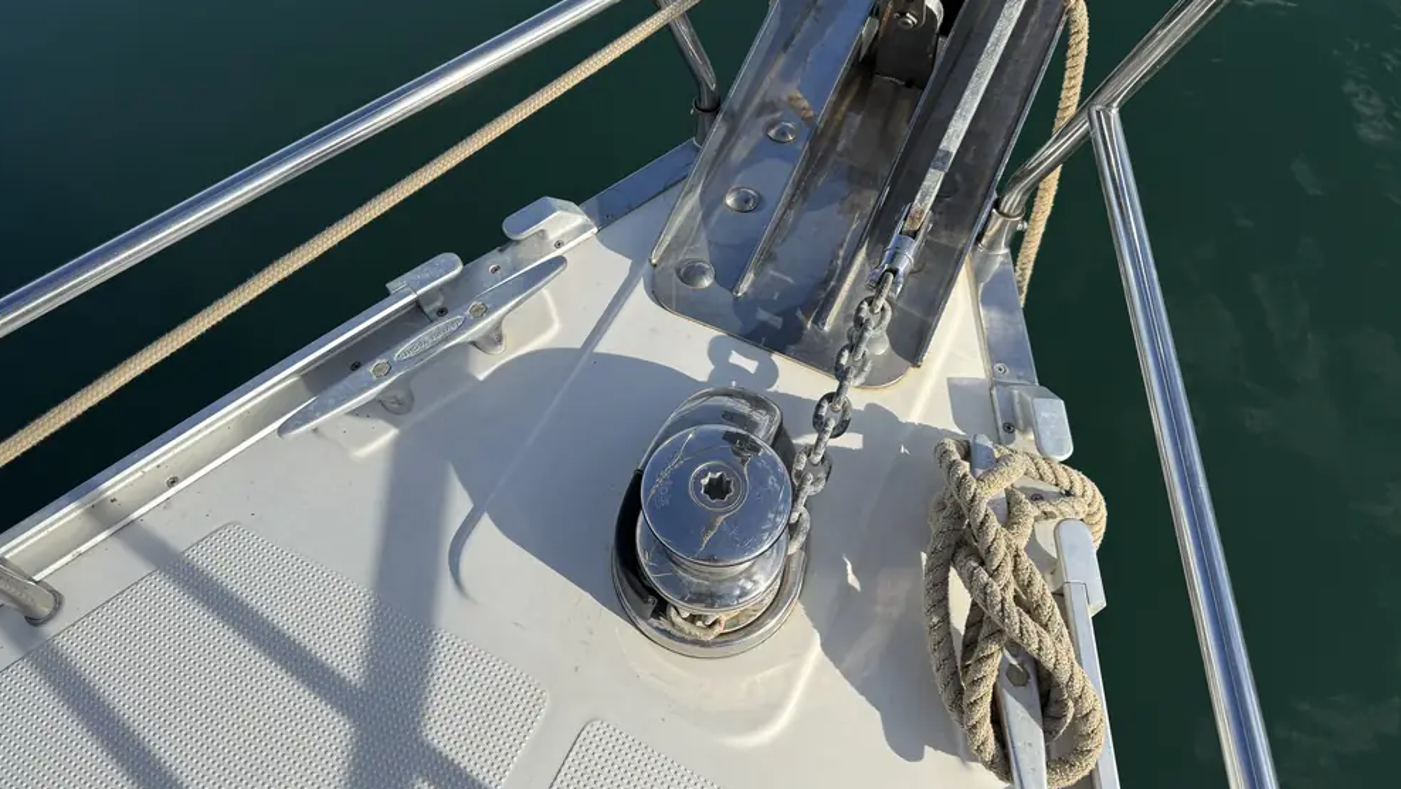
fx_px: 1003
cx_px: 679
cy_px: 290
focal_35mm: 27
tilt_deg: -52.6
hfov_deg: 69.8
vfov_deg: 42.5
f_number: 1.78
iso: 80
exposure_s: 1/3759
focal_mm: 6.76
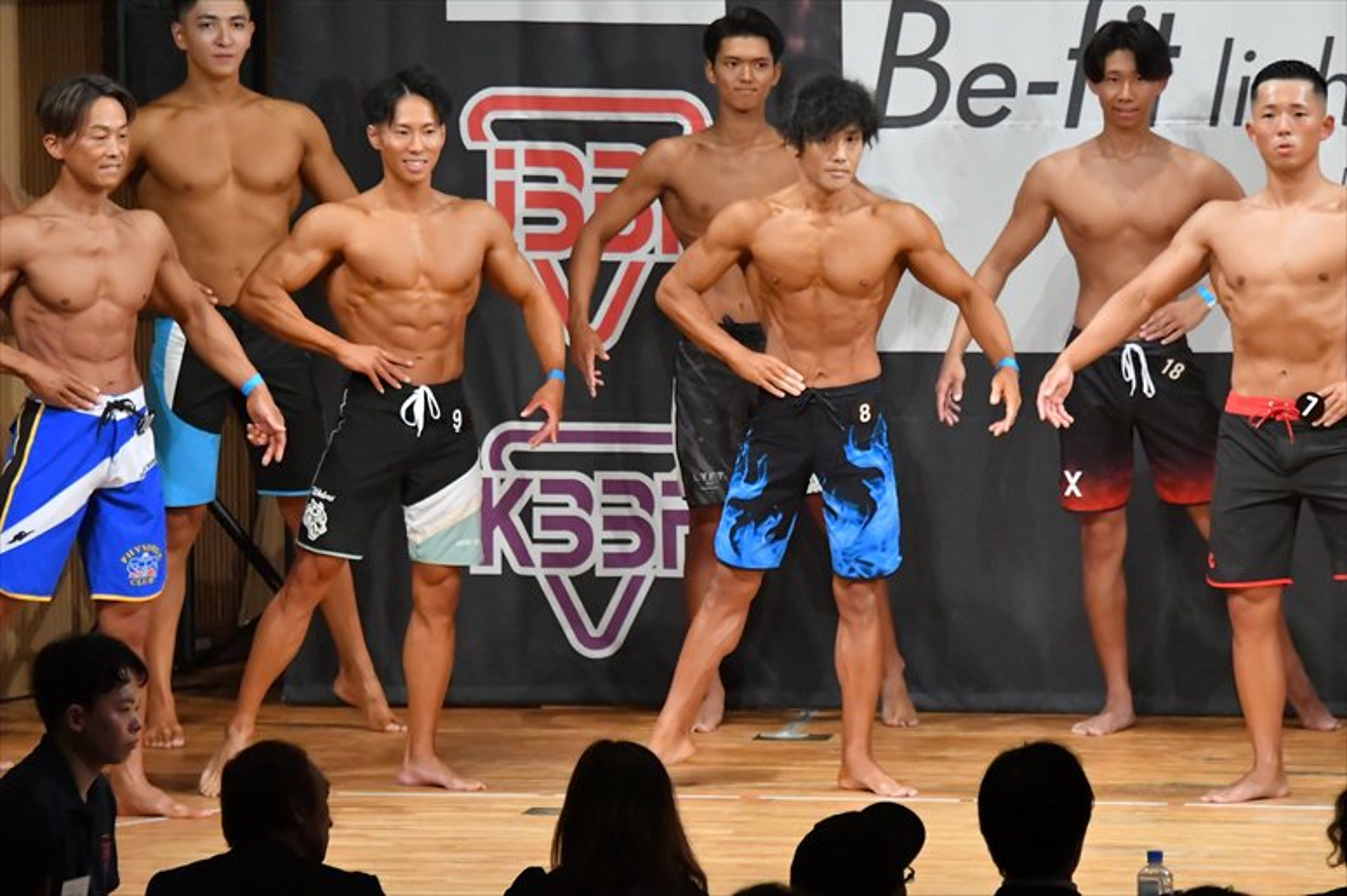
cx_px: 674
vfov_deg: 5.1
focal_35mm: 270
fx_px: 10098
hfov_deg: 7.6
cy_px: 448
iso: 11400
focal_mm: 180
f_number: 5.6
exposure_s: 1/400
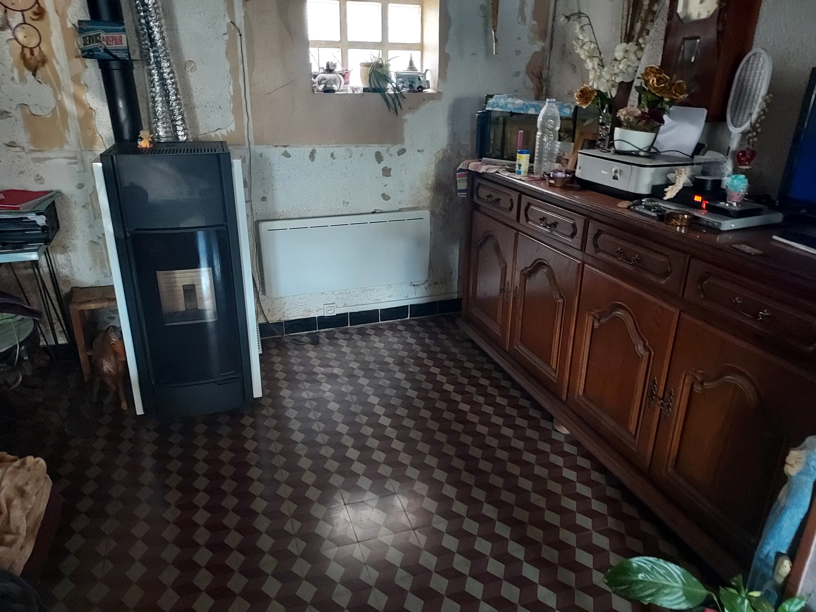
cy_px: 306
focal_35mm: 24
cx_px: 408
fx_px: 566
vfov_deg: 56.8
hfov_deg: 71.6
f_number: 1.8
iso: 640
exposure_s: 1/24
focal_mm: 4.6
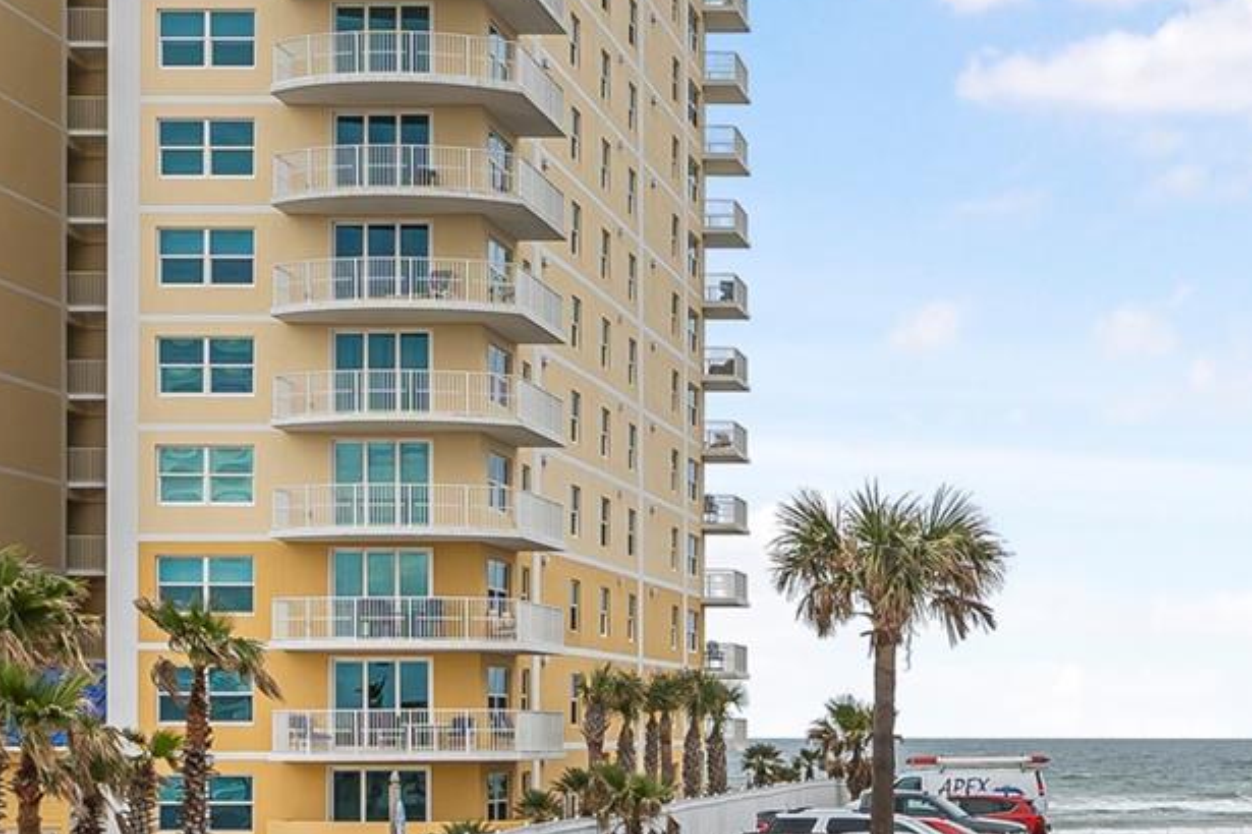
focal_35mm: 78
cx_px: 1183
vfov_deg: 17.2
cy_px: 761
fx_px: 2712
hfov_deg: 25.0
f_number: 5
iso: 100
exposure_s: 1/400
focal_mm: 20
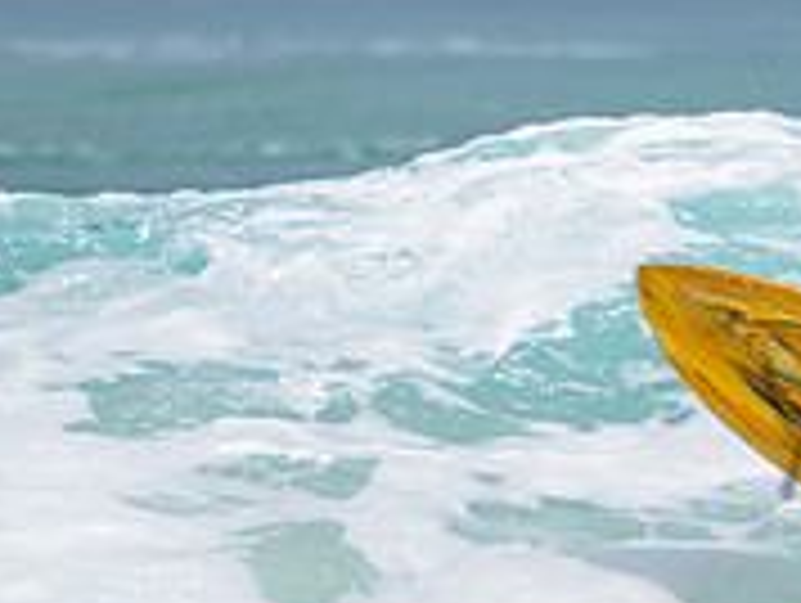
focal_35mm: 1917
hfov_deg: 1.0
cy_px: 193
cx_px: 1310
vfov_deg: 0.8
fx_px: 44418
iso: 110
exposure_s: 1/2000
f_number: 5.6
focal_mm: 500
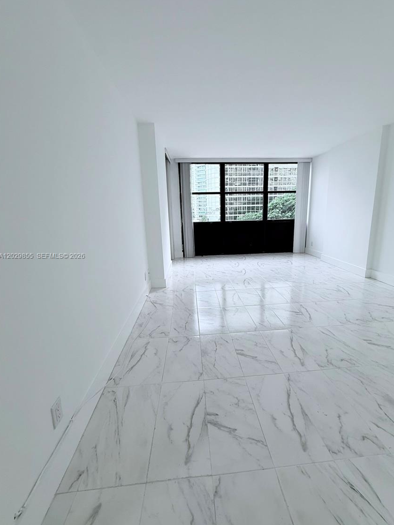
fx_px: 228
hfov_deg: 81.7
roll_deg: +0.6
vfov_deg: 98.2
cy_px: 256
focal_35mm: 15
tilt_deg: -9.7
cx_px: 209
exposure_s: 1/120
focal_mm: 2.22
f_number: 2.2
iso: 100
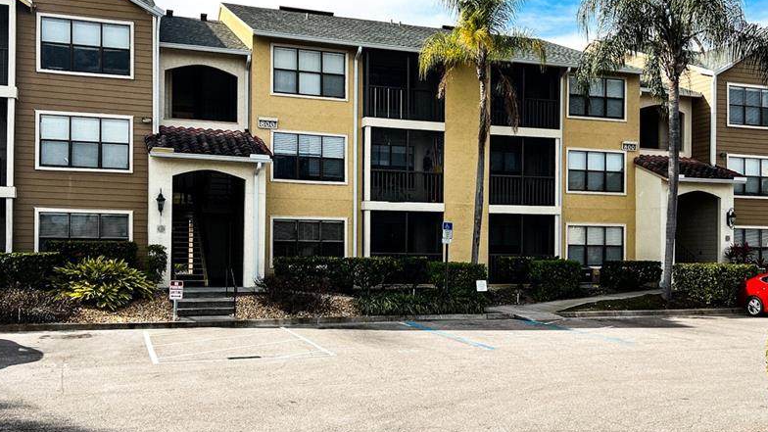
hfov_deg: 54.0
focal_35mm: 37
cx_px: 384
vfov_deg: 32.0
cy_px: 240
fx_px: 753
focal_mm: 5.7
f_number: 1.5
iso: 50
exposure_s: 1/2800
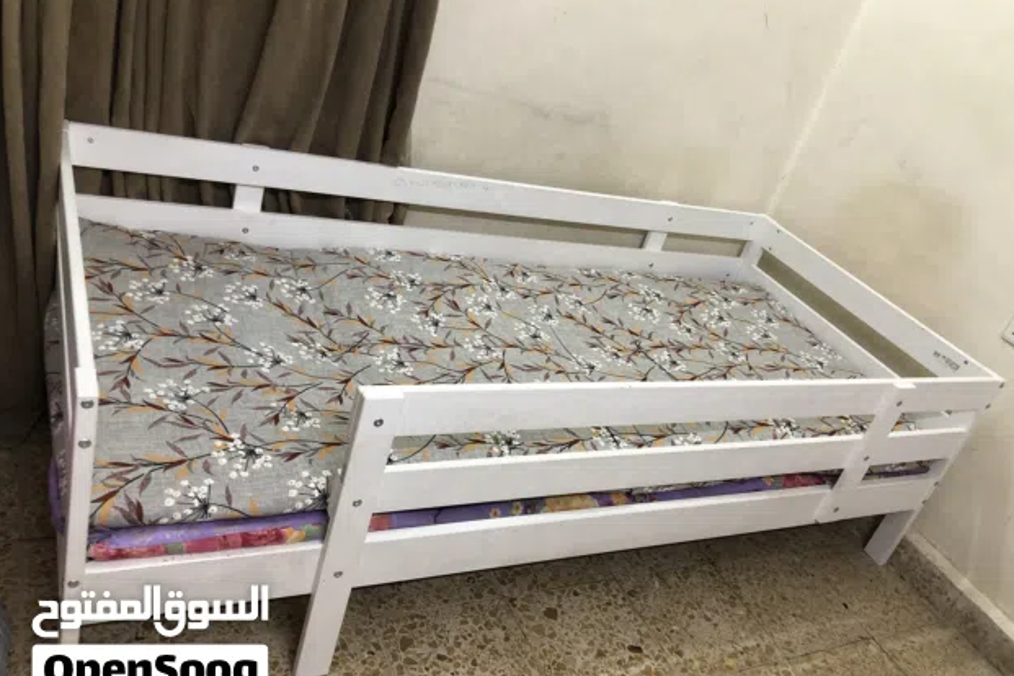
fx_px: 845
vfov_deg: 43.6
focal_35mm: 30
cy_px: 349
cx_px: 514
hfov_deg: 61.9
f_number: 1.8
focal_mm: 3.99
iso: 32
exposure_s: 1/17
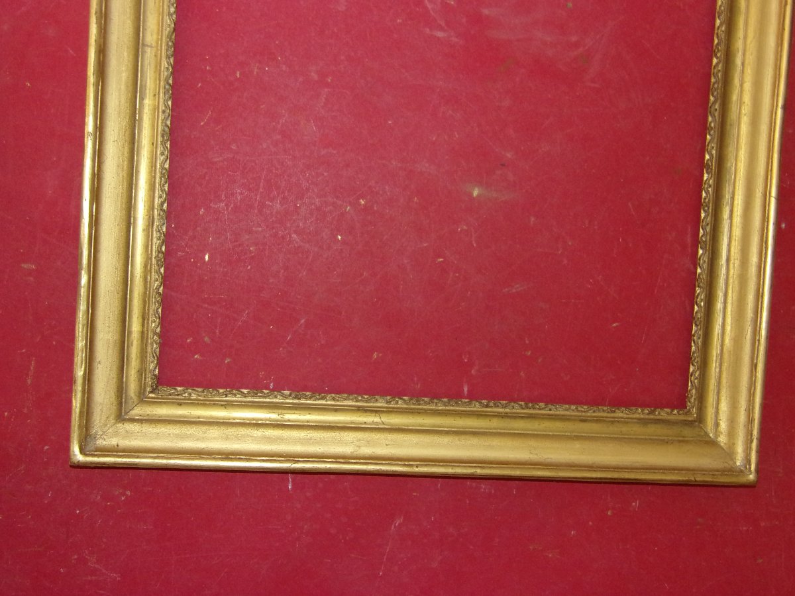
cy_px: 298
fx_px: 827
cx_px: 398
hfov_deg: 51.4
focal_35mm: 36
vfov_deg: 39.7
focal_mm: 6.5
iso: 200
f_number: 3.9
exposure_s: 1/34
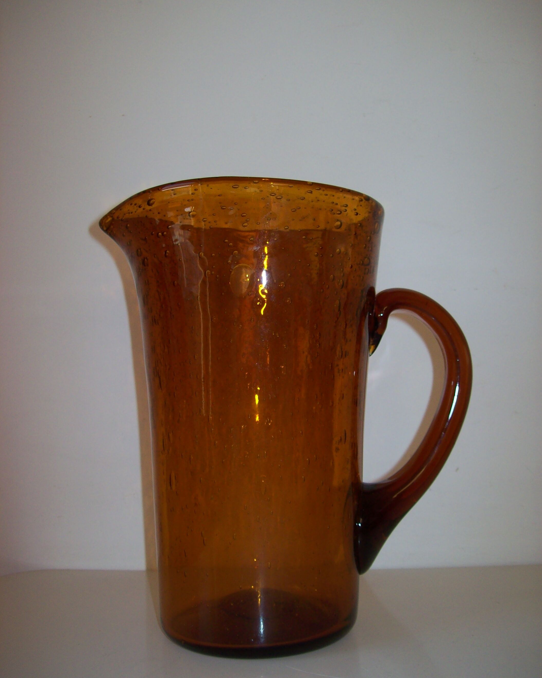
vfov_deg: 47.9
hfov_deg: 39.2
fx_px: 762
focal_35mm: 38
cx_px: 274
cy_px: 335
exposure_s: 1/64
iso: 80
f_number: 2.7
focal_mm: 6
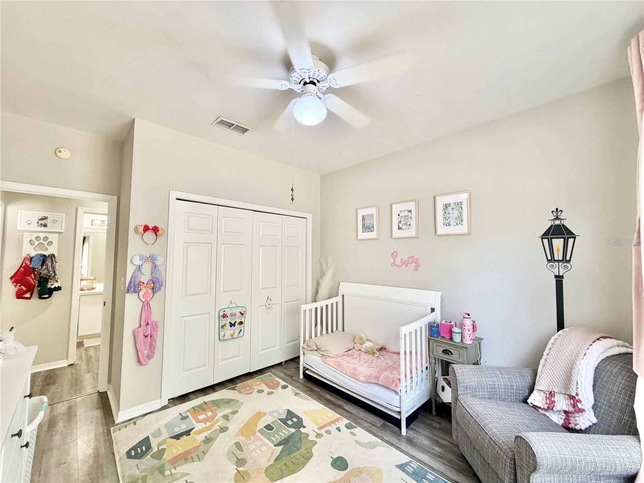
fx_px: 260
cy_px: 242
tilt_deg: +2.6
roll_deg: +0.2
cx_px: 322
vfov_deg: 85.7
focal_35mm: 14
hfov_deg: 102.1
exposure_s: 1/60
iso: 250
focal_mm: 2.22
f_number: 2.2
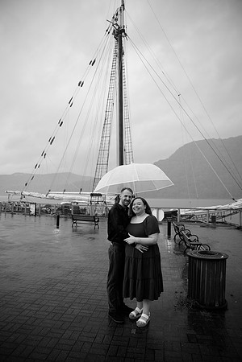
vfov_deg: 73.7
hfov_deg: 53.1
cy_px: 181
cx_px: 121
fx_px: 242
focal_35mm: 24
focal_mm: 24
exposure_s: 1/80
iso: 64
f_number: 2.8
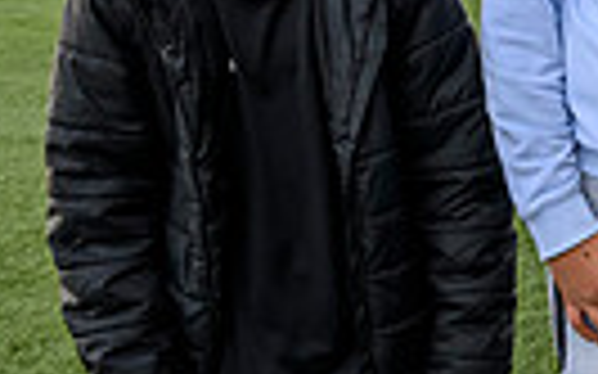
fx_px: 2427
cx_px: 1298
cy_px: 117
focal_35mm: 149
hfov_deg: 12.0
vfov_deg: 8.8
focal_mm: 30.5
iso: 1000
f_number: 5
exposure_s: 1/640
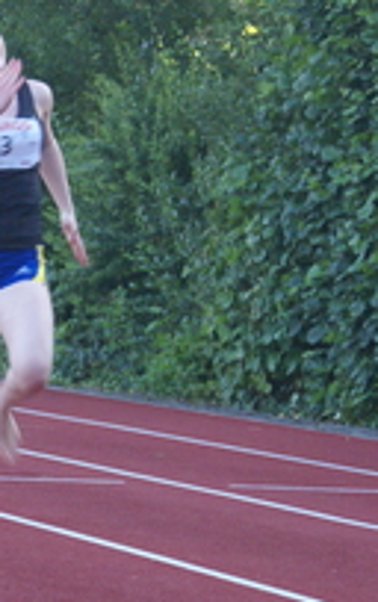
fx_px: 3994
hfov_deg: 5.4
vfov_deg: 8.6
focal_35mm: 243
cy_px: 114
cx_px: -68
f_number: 5.6
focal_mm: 60
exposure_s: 1/160
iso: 800
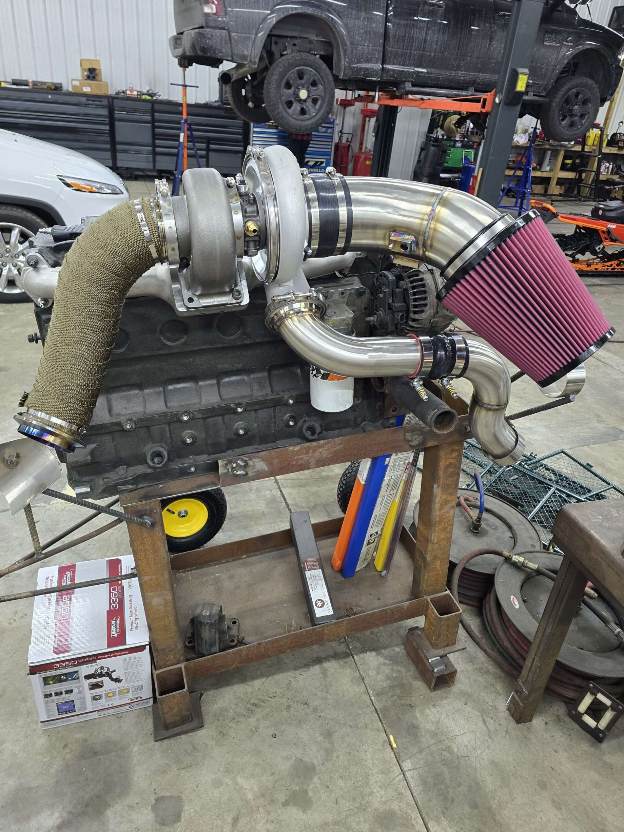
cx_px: 302
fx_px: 577
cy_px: 404
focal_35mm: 24
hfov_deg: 56.8
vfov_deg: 71.6
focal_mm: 6.3
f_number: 1.7
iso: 320
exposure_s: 1/120
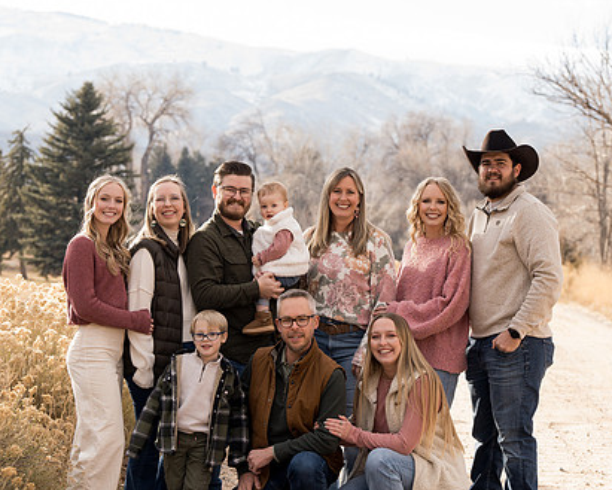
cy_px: 279
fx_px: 1920
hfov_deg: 18.1
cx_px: 323
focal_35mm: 106
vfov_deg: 14.5
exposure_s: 1/125
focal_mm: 80
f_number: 5
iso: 125
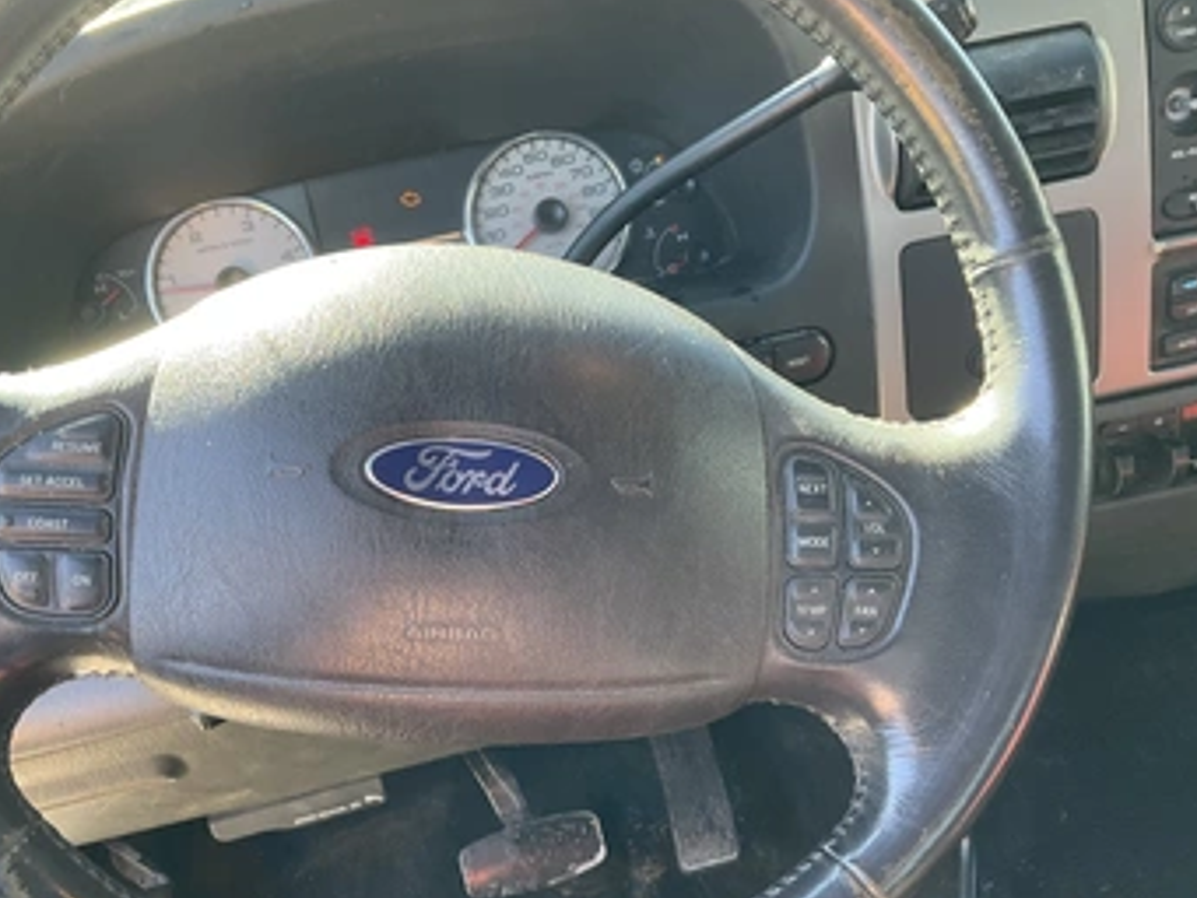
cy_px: 519
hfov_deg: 53.8
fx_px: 1176
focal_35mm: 34
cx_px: 516
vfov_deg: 41.7
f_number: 1.8
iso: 64
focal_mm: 3
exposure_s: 1/86
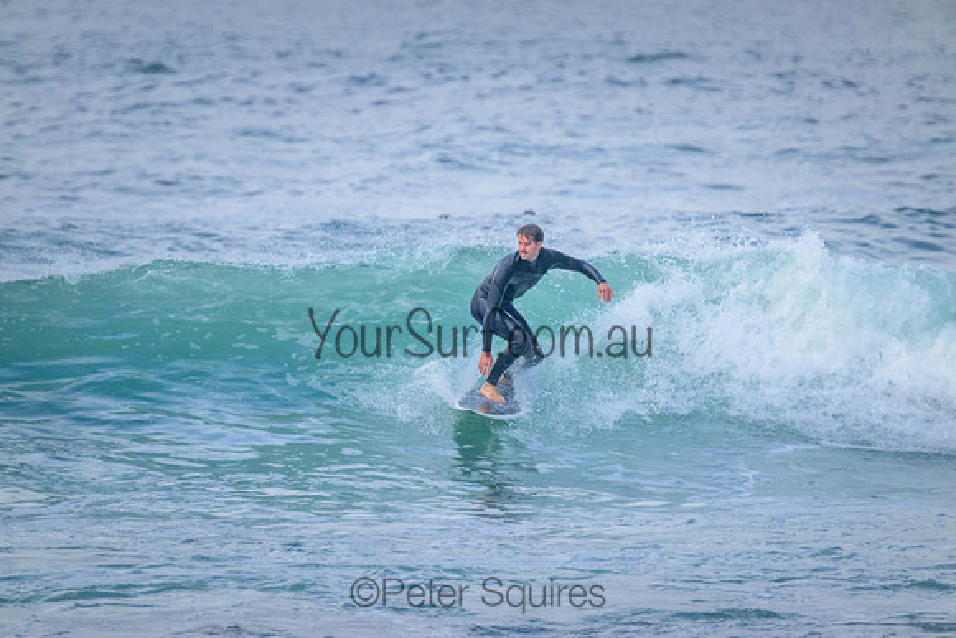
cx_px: 478
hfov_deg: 2.6
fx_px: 21248
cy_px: 319
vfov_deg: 1.7
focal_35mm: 800
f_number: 11
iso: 2800
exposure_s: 1/1250
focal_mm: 800
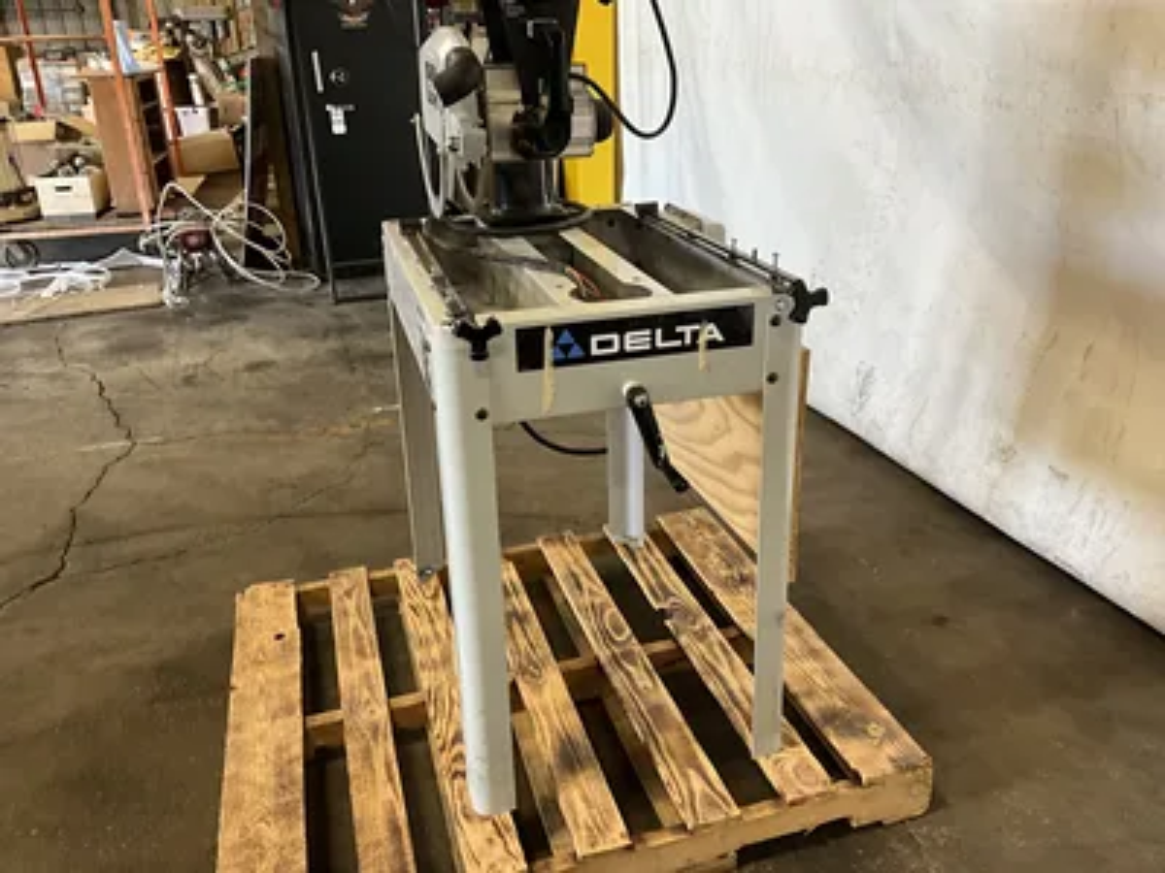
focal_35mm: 29
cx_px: 582
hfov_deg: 61.7
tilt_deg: -24.7
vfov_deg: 48.2
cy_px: 436
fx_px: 976
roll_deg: +1.8
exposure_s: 1/60
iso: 160
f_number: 1.8
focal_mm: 3
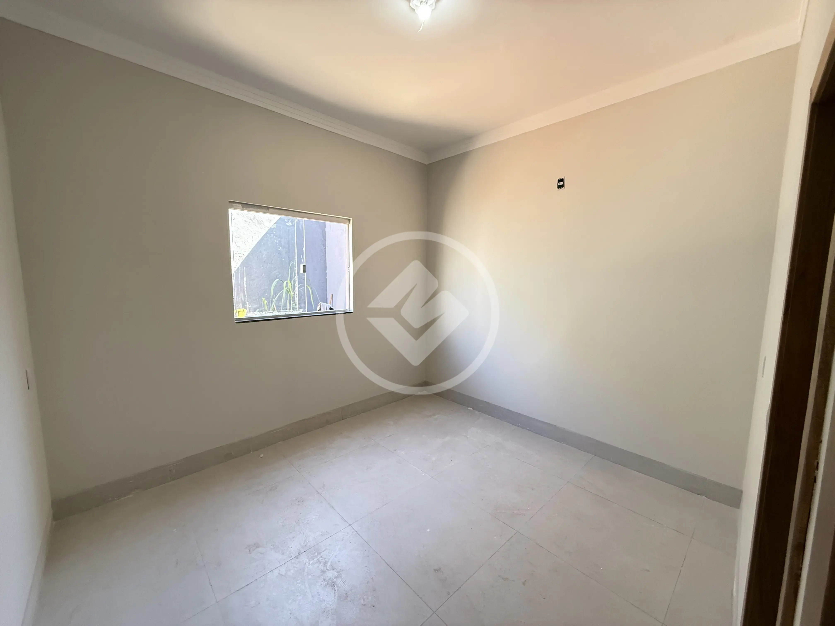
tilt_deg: -7.3
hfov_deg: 102.1
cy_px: 313
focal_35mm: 14
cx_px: 418
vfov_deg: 85.7
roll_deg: -0.5
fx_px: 338
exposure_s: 1/120
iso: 320
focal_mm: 2.22
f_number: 2.2
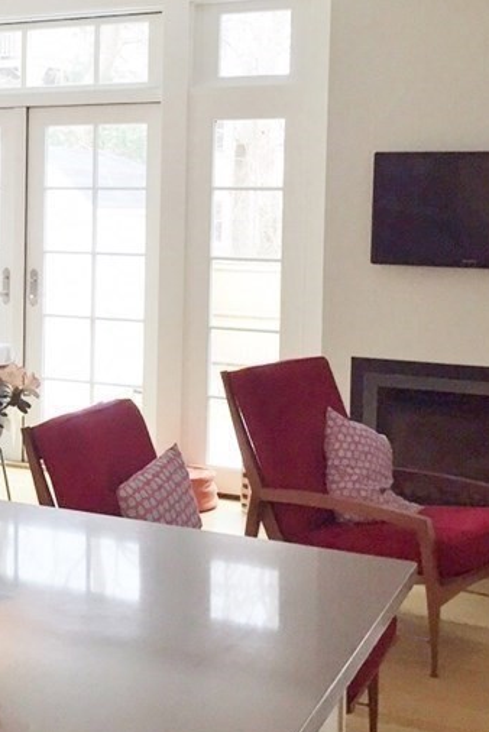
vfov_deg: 32.6
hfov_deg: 20.4
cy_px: 243
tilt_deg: -2.0
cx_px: -142
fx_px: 1241
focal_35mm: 61
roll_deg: -1.1
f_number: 2.2
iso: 32
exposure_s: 1/40
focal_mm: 4.15
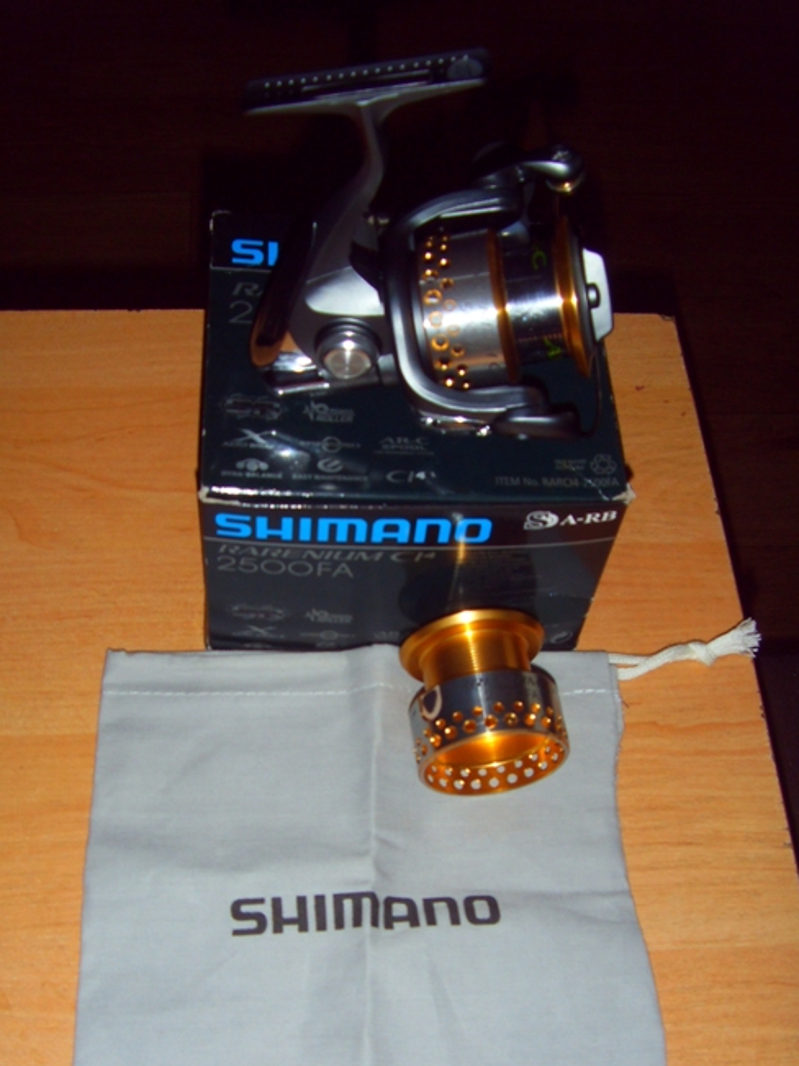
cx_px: 360
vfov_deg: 41.2
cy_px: 599
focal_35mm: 46
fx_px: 1416
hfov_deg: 31.5
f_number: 3.5
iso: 100
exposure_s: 1/45
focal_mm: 6.6
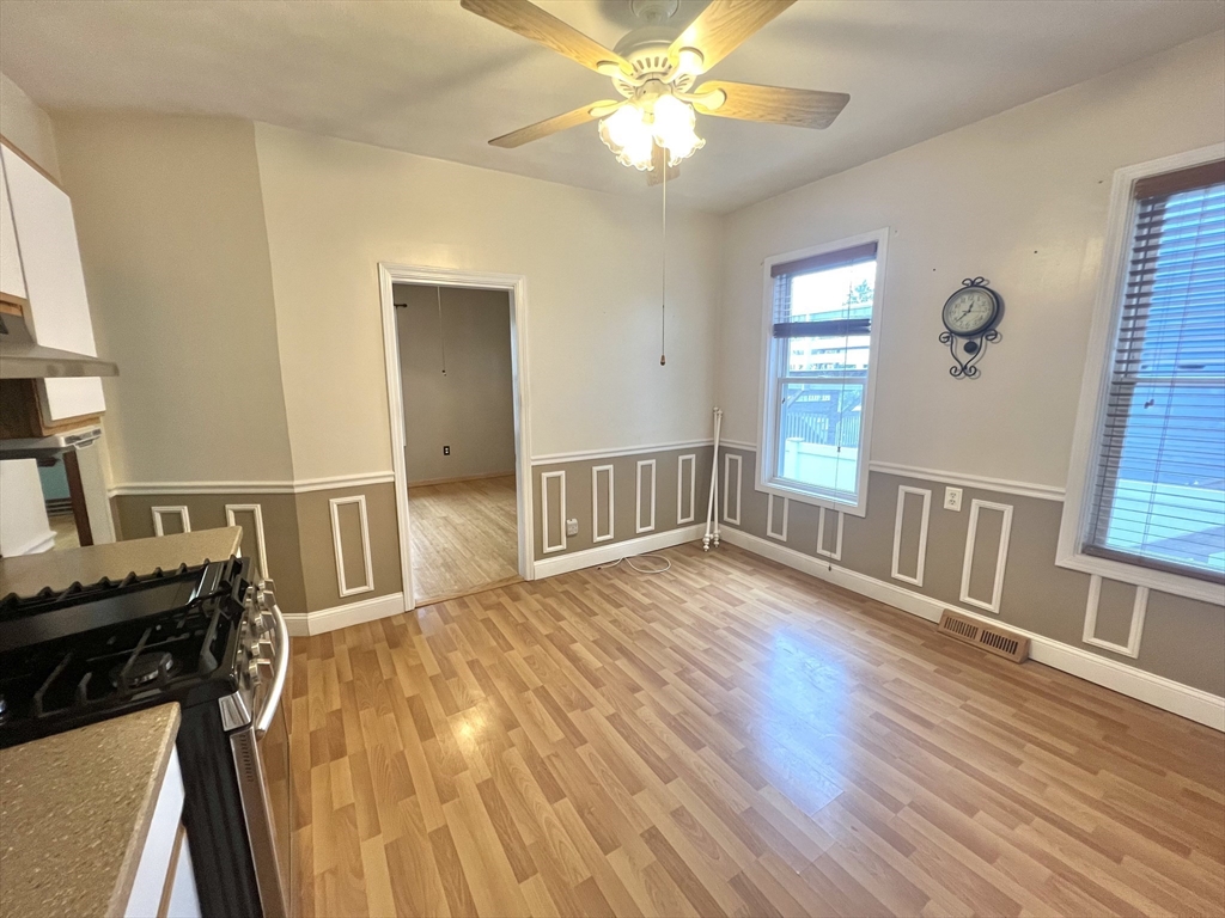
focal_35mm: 13
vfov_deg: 89.9
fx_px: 460
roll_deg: -0.2
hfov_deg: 106.2
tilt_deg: -8.9
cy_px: 459
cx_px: 612
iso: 200
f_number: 1.8
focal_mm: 1.57
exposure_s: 1/120
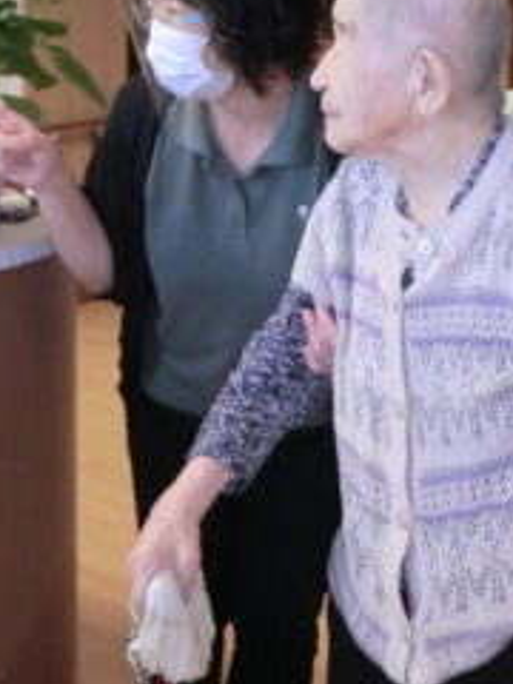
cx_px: 234
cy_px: 140
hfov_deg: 22.6
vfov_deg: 29.2
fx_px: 1284
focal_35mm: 65
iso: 400
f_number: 2.8
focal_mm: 4.7
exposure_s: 1/60
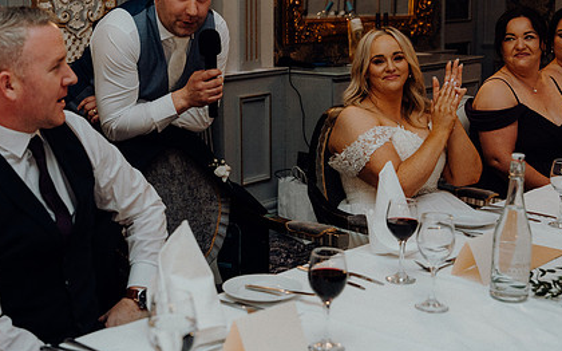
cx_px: 261
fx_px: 949
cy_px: 98
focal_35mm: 62
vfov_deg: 20.8
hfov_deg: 33.0
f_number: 3.5
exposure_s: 1/160
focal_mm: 44
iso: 2500
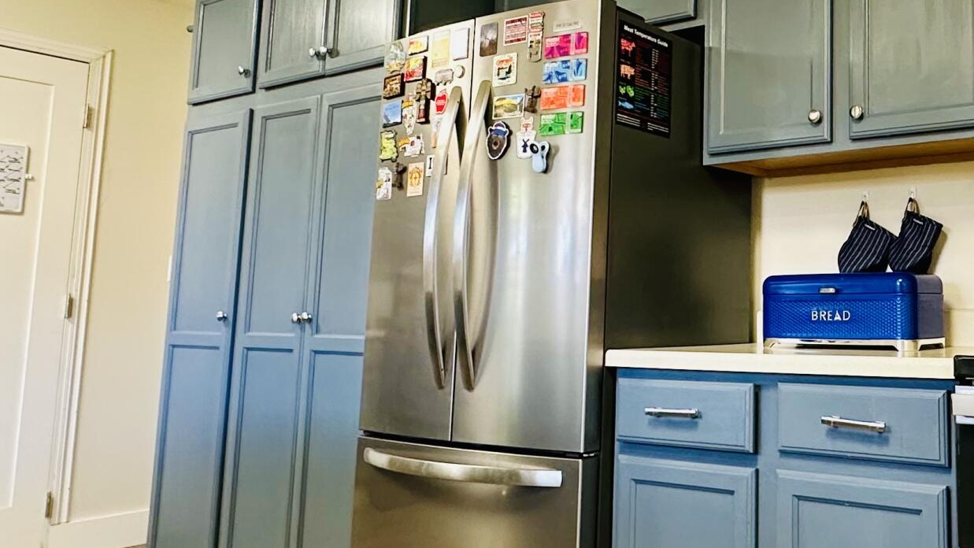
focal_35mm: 37
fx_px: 956
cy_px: 202
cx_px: 803
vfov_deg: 31.8
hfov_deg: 50.2
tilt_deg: +6.8
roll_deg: -0.3
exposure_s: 1/60
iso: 250
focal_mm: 2.22
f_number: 2.2
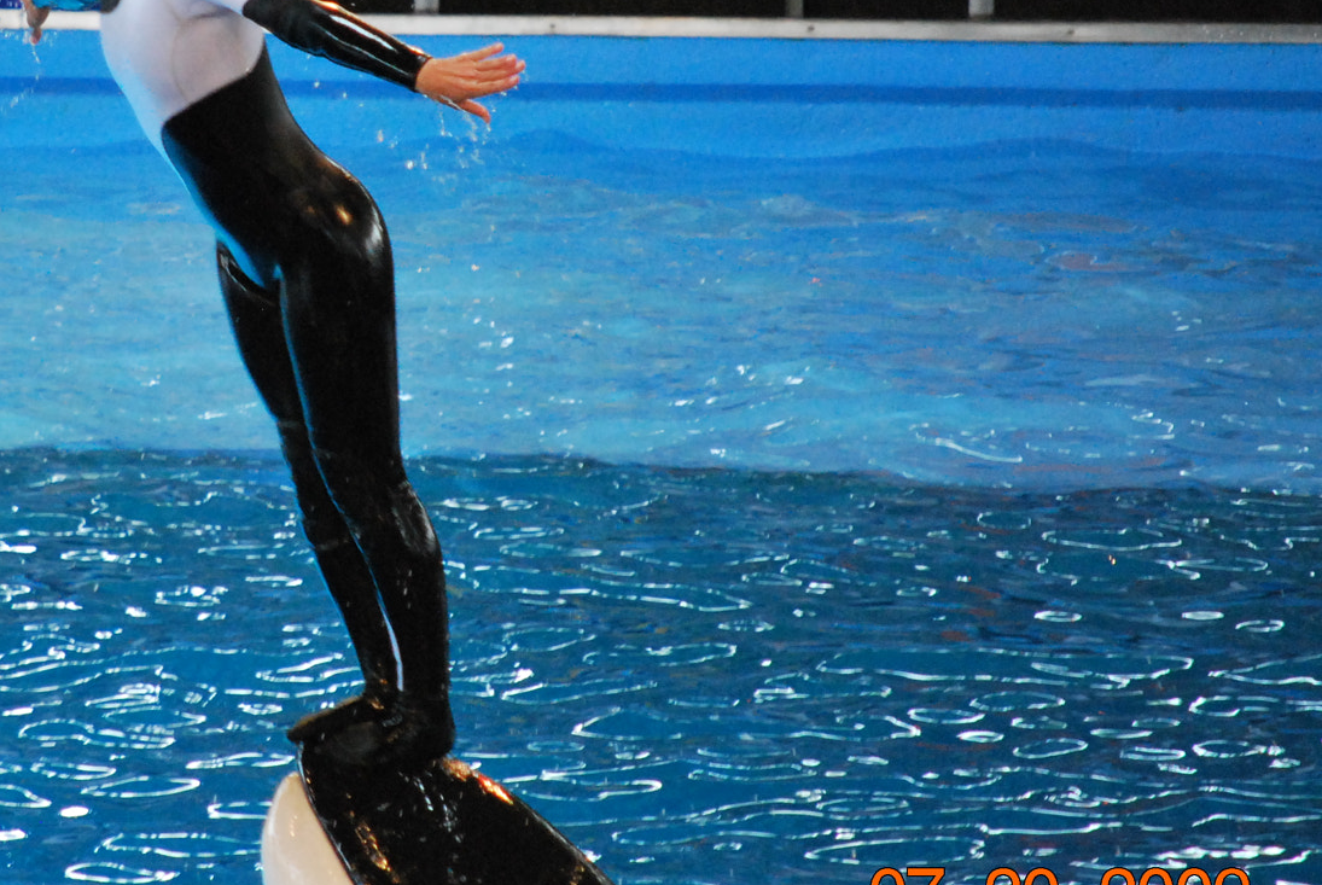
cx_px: 250
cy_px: 193
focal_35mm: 561
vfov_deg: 2.5
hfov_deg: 3.7
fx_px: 20626
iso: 1600
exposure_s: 1/250
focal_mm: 200
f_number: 5.6
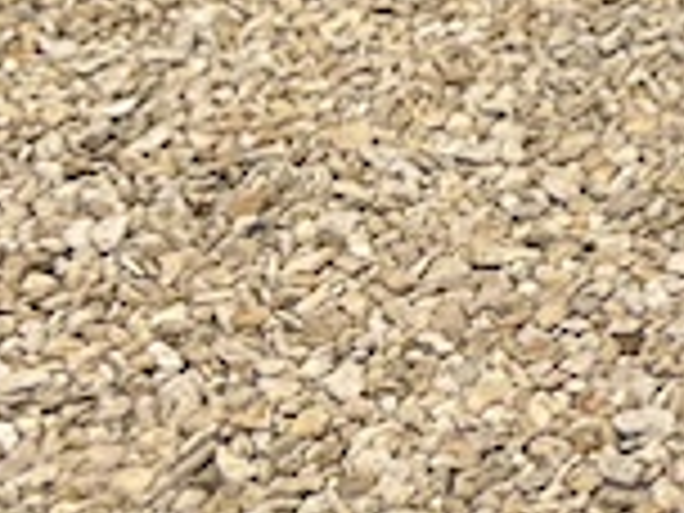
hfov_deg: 10.3
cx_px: 1512
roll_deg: +1.5
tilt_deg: -13.9
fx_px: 3379
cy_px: -810
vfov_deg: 7.9
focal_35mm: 171
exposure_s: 1/833
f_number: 1.5
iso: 50
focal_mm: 5.7
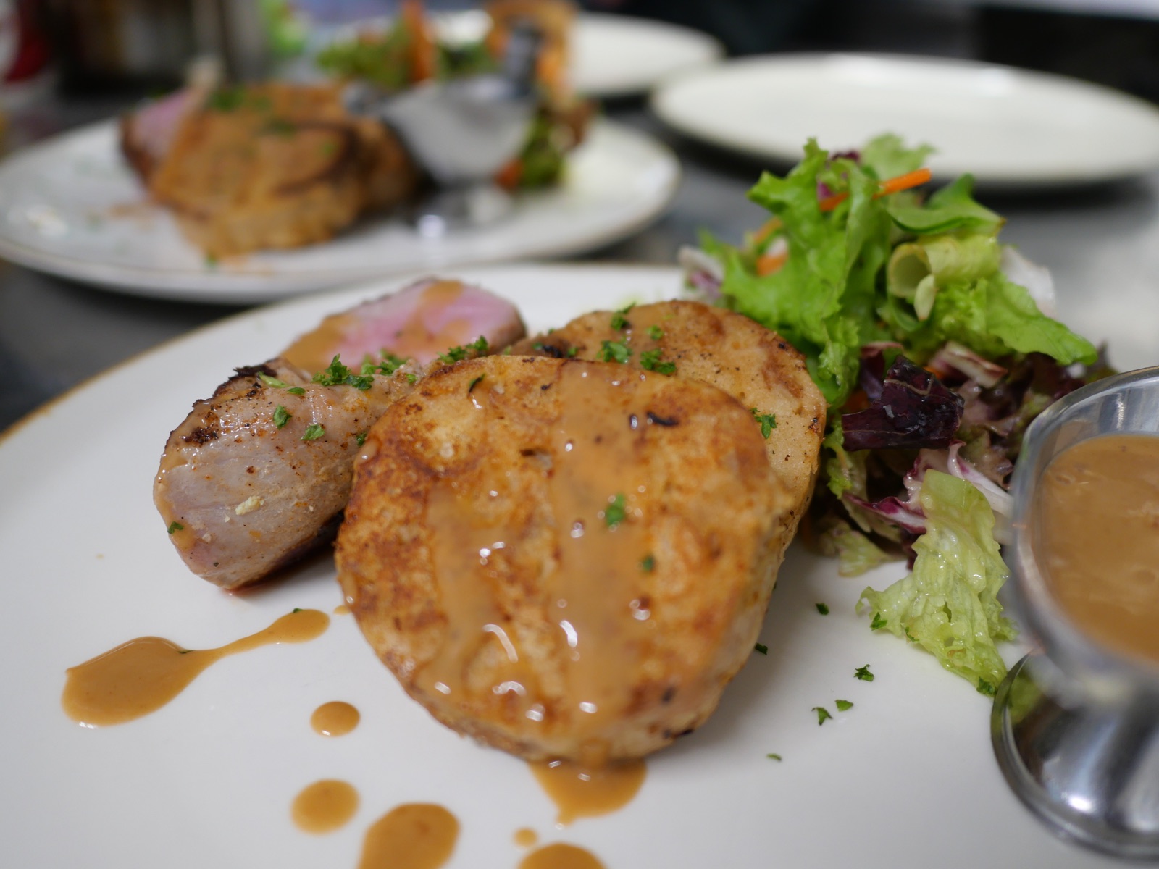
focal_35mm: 30
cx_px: 580
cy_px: 434
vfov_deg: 46.8
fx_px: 1004
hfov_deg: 60.0
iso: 250
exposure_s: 1/60
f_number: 1.7
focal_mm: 15
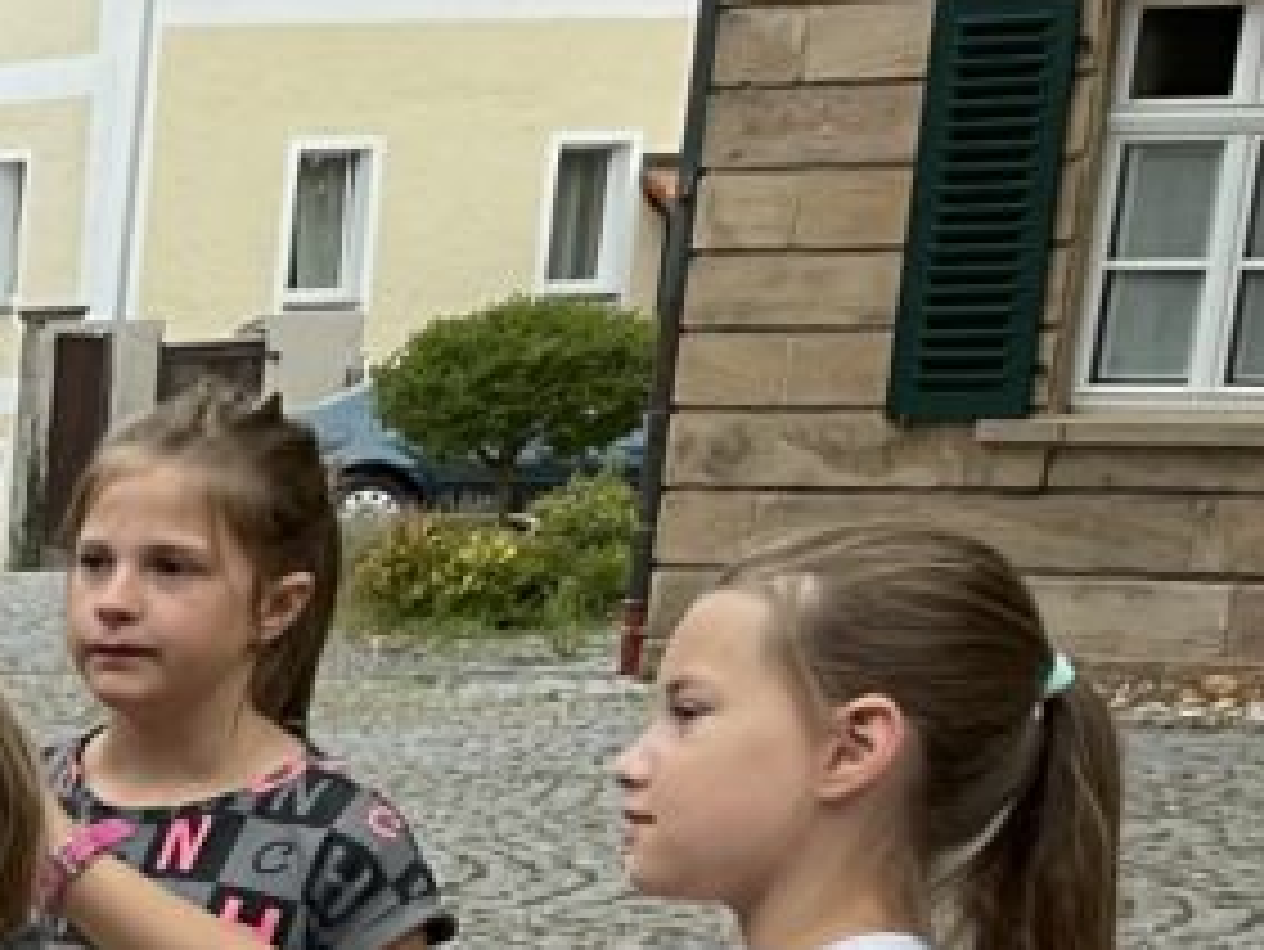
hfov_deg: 14.8
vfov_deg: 12.5
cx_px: -1192
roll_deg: +2.2
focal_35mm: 111
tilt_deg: -18.6
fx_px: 4055
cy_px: 1576
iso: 125
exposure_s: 1/70
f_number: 1.6
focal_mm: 4.2
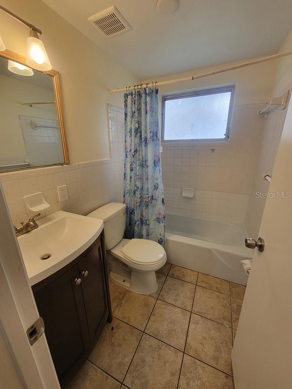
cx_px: 146
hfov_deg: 89.9
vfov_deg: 106.2
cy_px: 194
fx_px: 146
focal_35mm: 13
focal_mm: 2.2
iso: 100
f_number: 2.2
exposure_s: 1/120
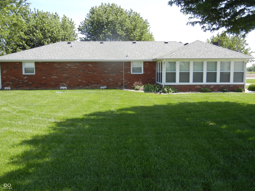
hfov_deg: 54.0
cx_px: 128
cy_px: 96
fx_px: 250
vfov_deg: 41.8
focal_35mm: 34
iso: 160
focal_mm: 6.2
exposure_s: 1/525
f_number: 3.6
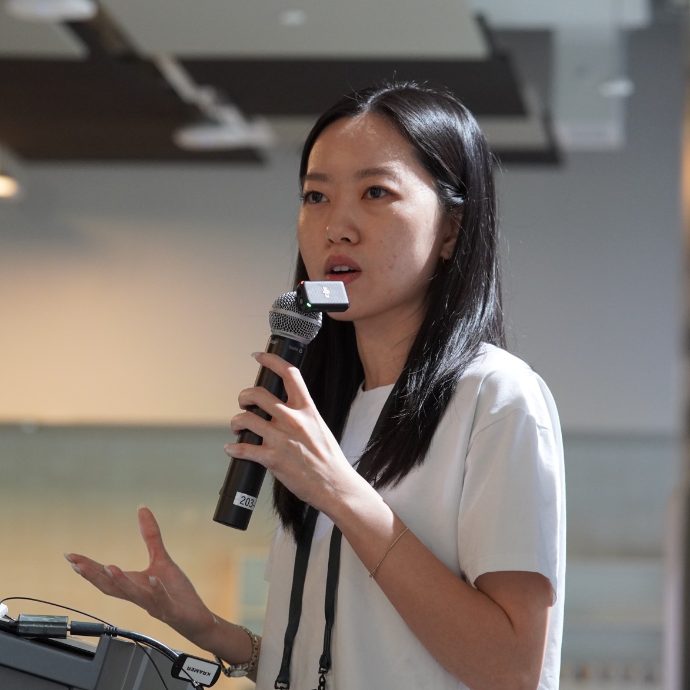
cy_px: 351
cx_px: 246
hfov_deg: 11.9
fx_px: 3307
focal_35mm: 147
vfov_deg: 11.9
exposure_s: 1/160
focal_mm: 75
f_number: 4
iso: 2000
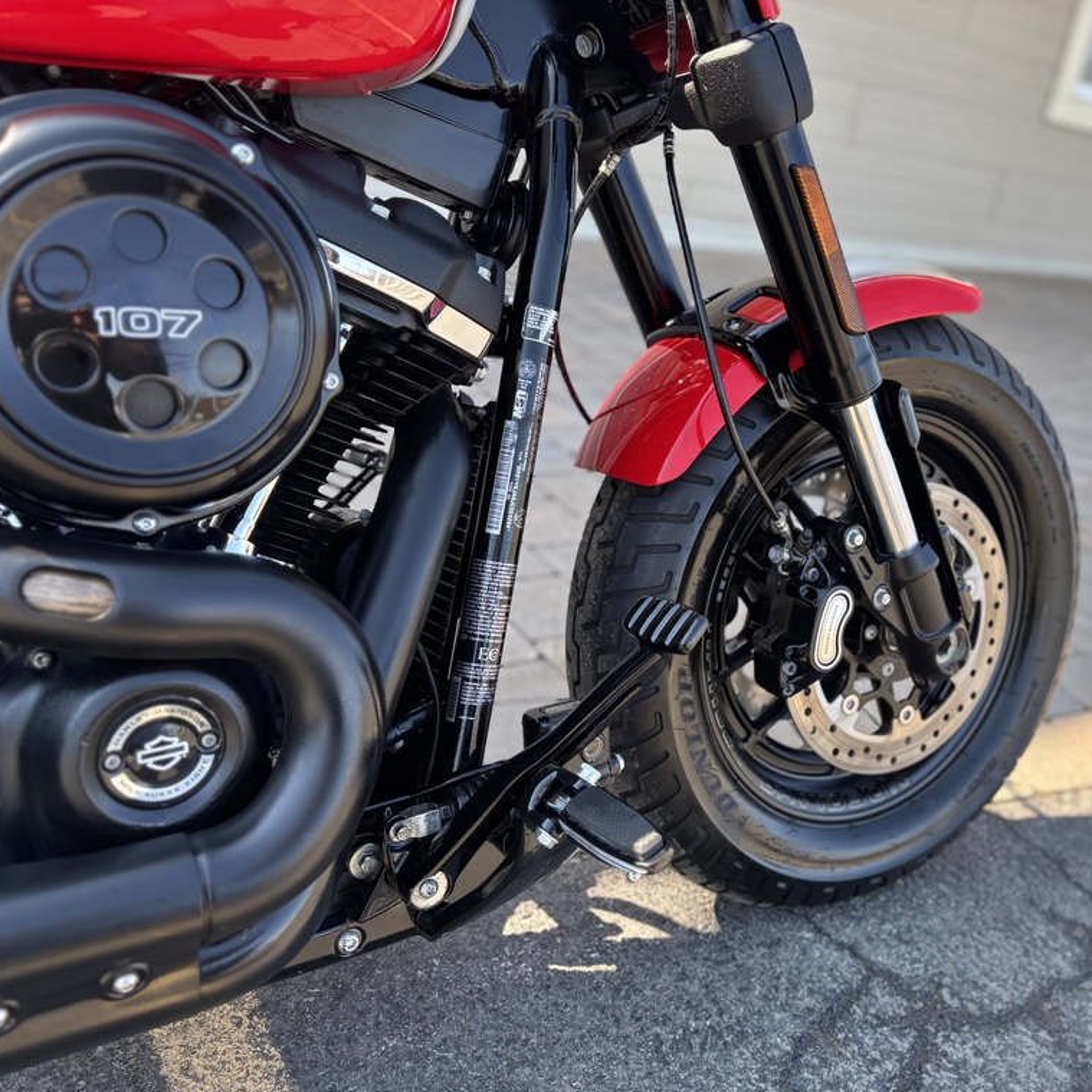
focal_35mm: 31
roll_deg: -11.3
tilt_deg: -21.6
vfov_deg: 52.5
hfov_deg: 51.8
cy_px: 551
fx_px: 1106
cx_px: 708
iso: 50
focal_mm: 5.96
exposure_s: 1/275
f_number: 1.6
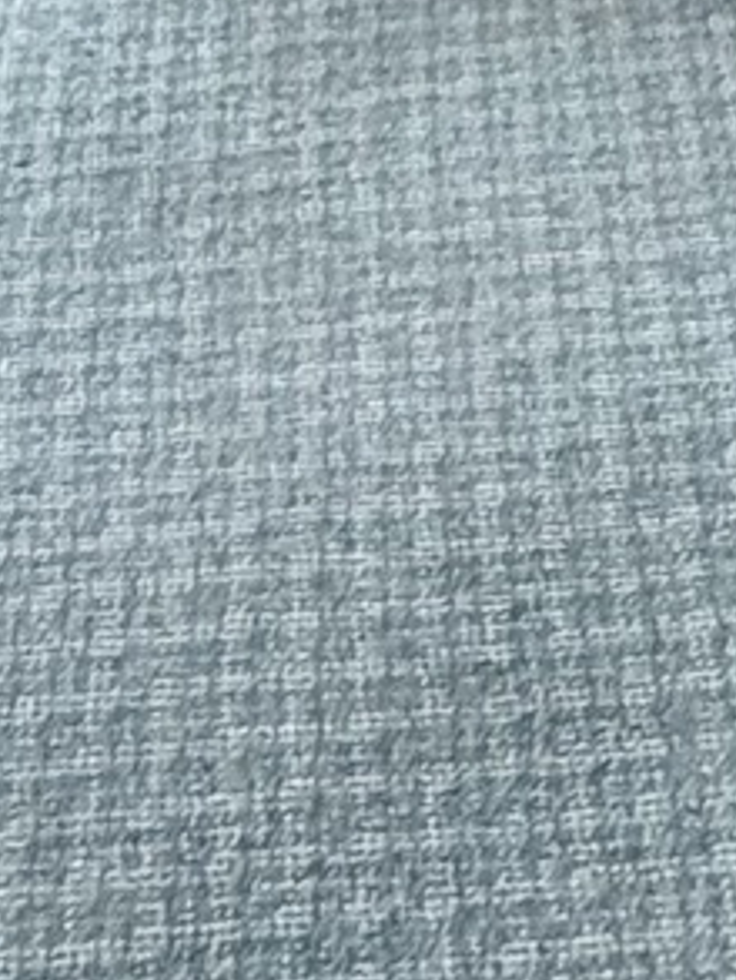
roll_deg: +2.3
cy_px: -1475
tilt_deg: -9.6
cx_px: 679
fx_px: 3116
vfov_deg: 12.9
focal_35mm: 110
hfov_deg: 13.3
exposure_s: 1/60
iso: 200
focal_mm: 2.22
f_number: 2.2
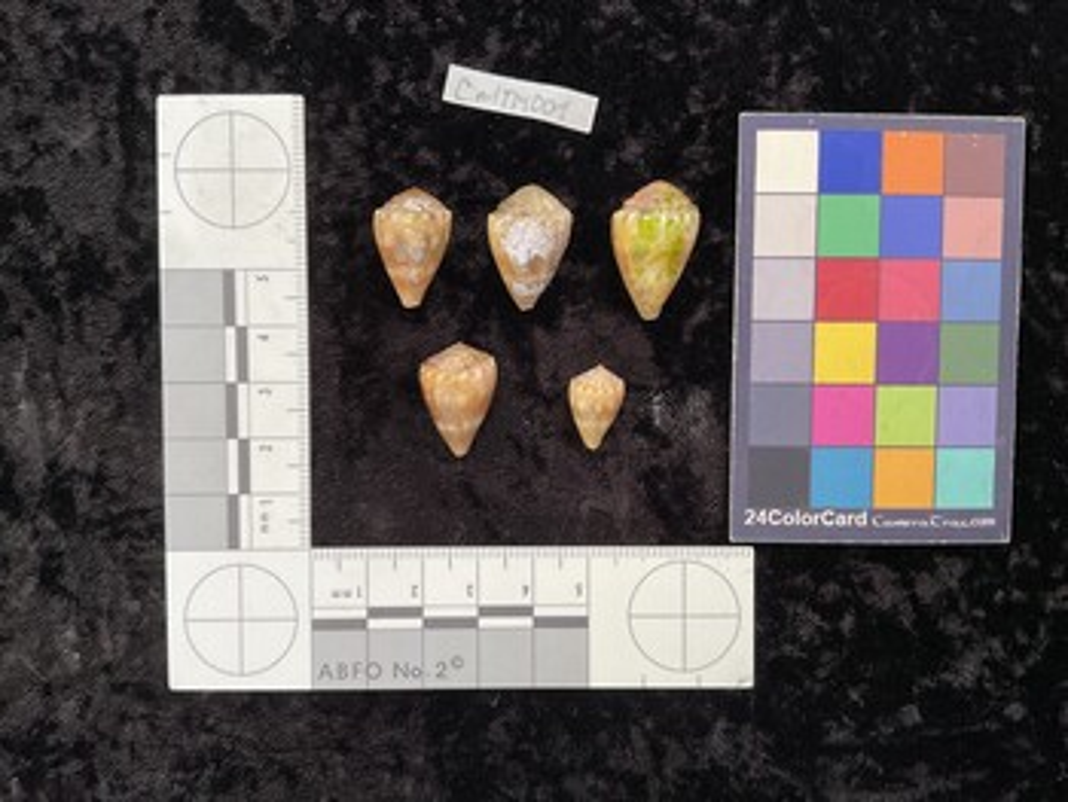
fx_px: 895
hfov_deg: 61.6
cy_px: 401
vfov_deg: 48.3
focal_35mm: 29
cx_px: 534
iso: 64
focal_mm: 3
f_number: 1.8
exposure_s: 1/60
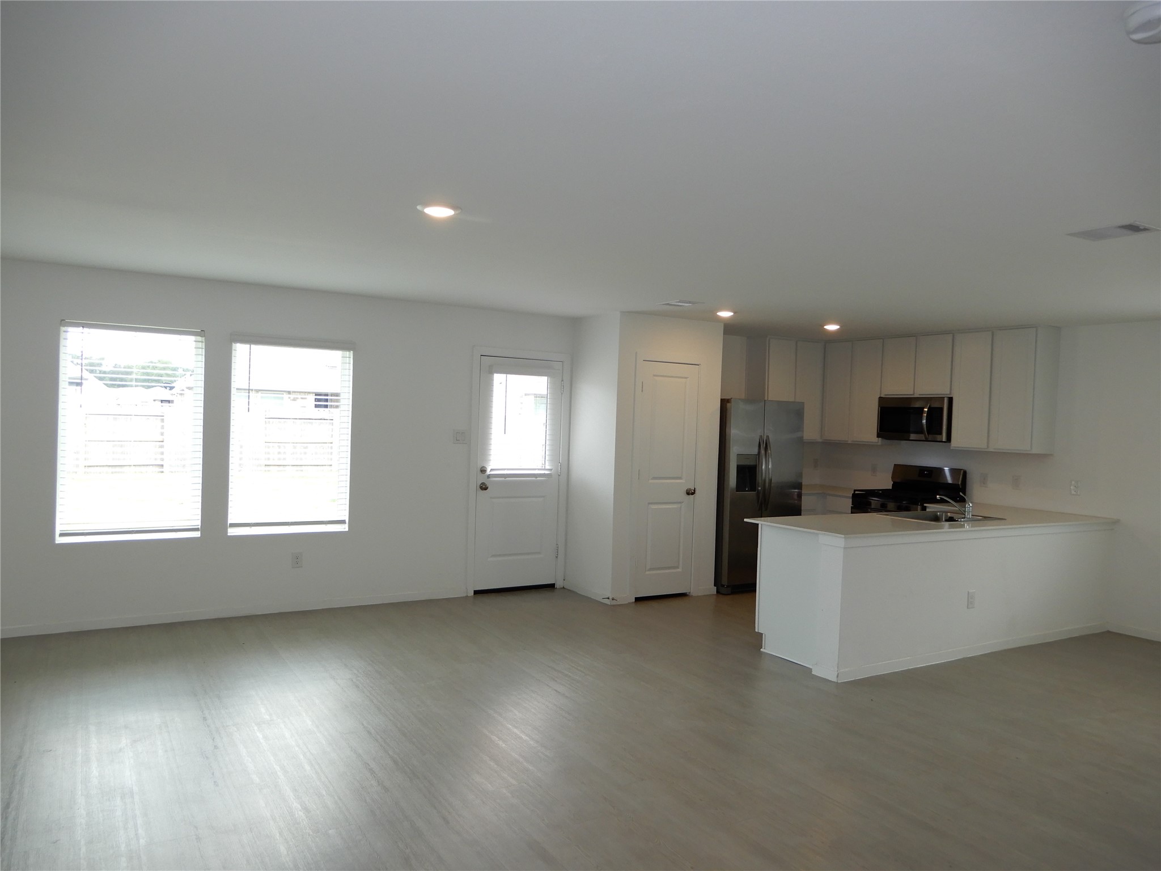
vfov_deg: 56.8
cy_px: 436
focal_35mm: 24
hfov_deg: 71.6
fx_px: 805
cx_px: 580
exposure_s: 1/60
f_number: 3.4
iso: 110
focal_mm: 4.3
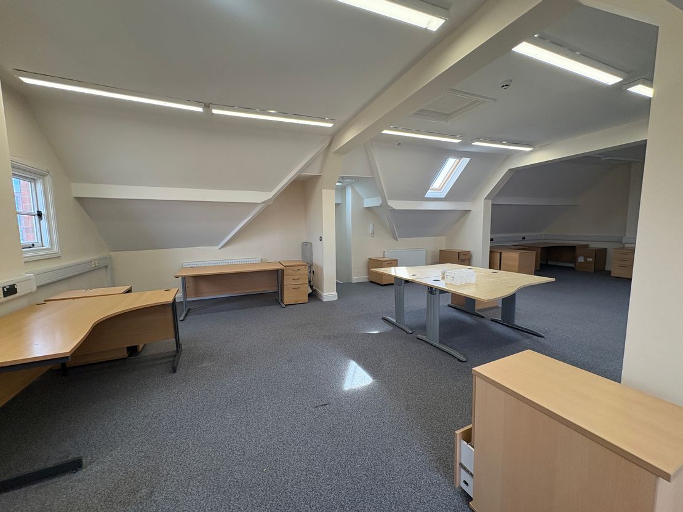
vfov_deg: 85.7
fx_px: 276
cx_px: 342
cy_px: 256
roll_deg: +0.9
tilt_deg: -5.5
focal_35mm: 14
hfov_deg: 102.1
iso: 80
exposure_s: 1/104
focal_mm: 2.22
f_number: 2.2
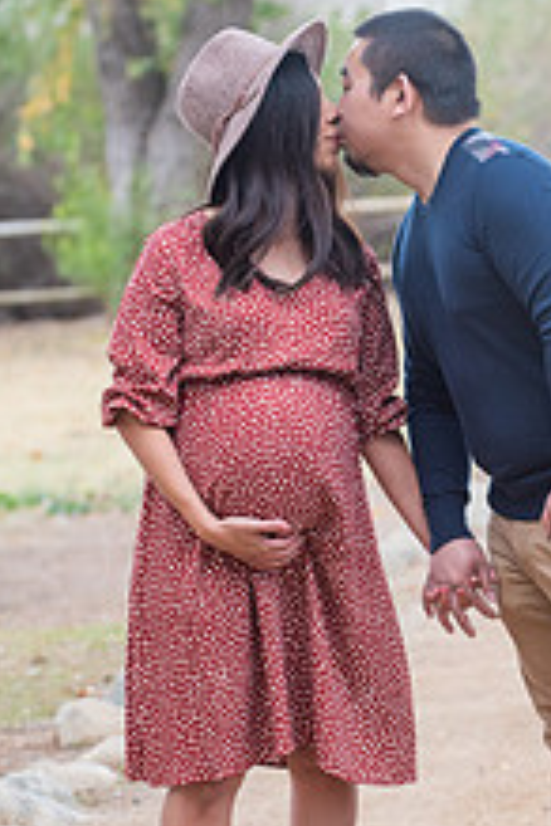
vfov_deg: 8.0
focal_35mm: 257
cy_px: 528
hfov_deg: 5.3
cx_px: 487
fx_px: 5900
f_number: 4.5
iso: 640
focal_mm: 125
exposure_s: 1/160
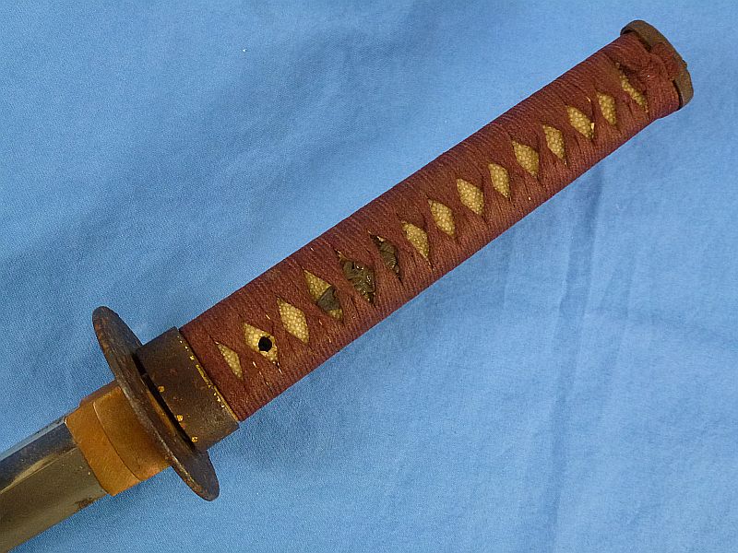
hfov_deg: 42.1
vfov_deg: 32.2
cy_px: 276
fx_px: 959
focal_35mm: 45
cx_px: 369
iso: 400
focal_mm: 8
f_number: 4
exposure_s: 1/80
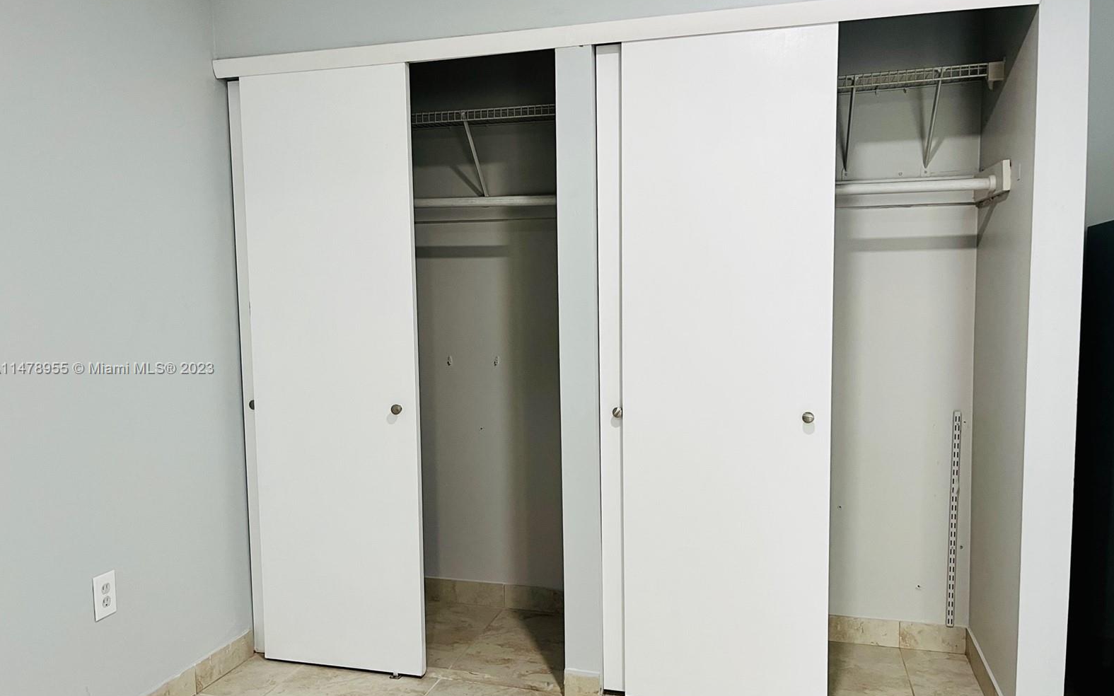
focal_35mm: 28
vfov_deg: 44.5
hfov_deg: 66.5
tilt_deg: -5.0
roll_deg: +1.0
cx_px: 553
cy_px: 369
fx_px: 850
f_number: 1.6
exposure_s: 1/60
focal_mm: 5.1
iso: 100
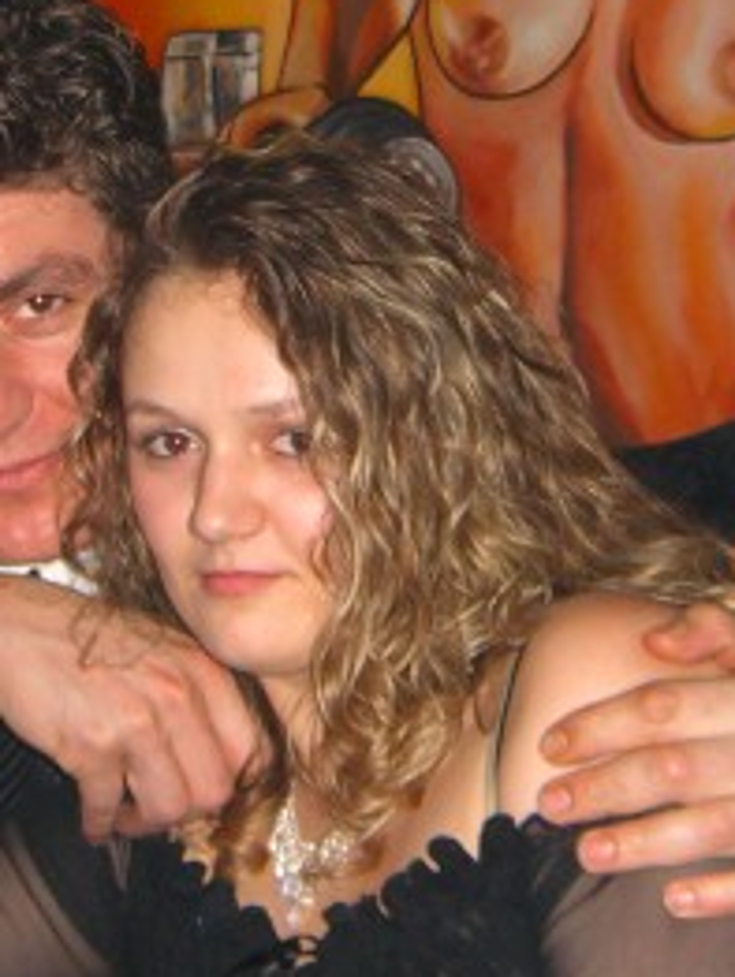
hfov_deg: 12.8
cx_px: 358
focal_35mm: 116
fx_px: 3279
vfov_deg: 16.9
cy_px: 231
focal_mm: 7.9
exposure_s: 1/60
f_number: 2.8
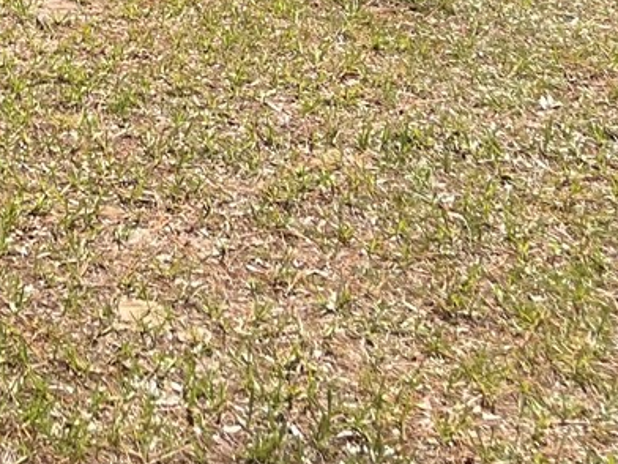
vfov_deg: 12.7
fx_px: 1821
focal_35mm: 102
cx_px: -251
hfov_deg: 17.7
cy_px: -464
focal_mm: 5.1
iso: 32
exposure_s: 1/1852
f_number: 1.6
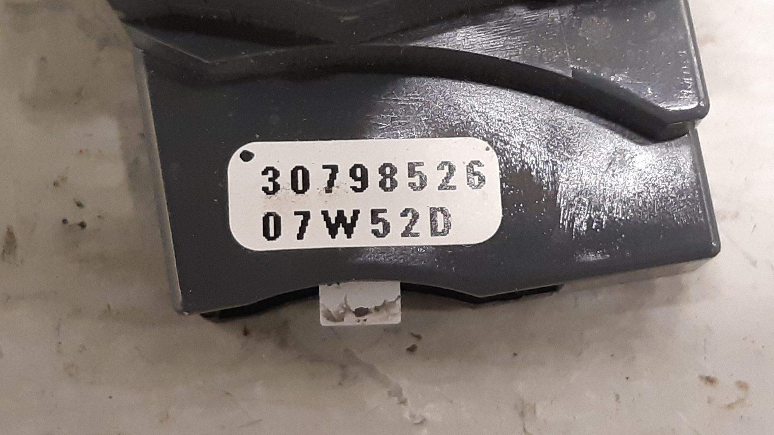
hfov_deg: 66.1
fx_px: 595
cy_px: 164
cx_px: 391
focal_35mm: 29
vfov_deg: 39.9
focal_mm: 3.93
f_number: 1.7
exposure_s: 1/25
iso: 250
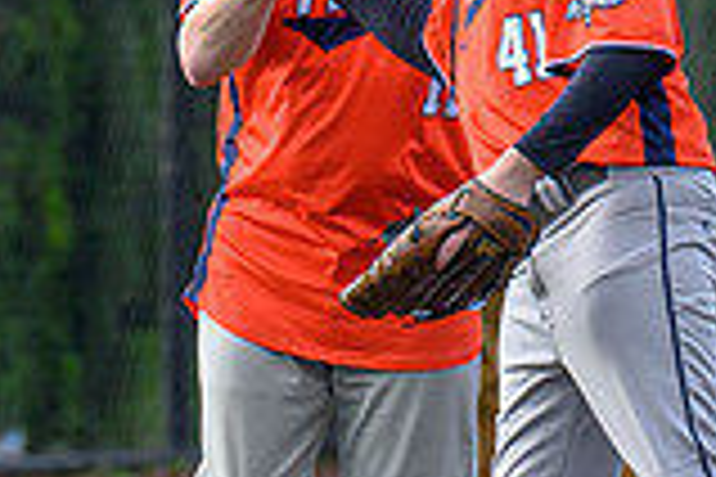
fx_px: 26808
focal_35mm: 1348
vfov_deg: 1.0
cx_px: -42
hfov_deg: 1.5
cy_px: 419
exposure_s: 1/2000
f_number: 2.8
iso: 640
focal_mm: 200
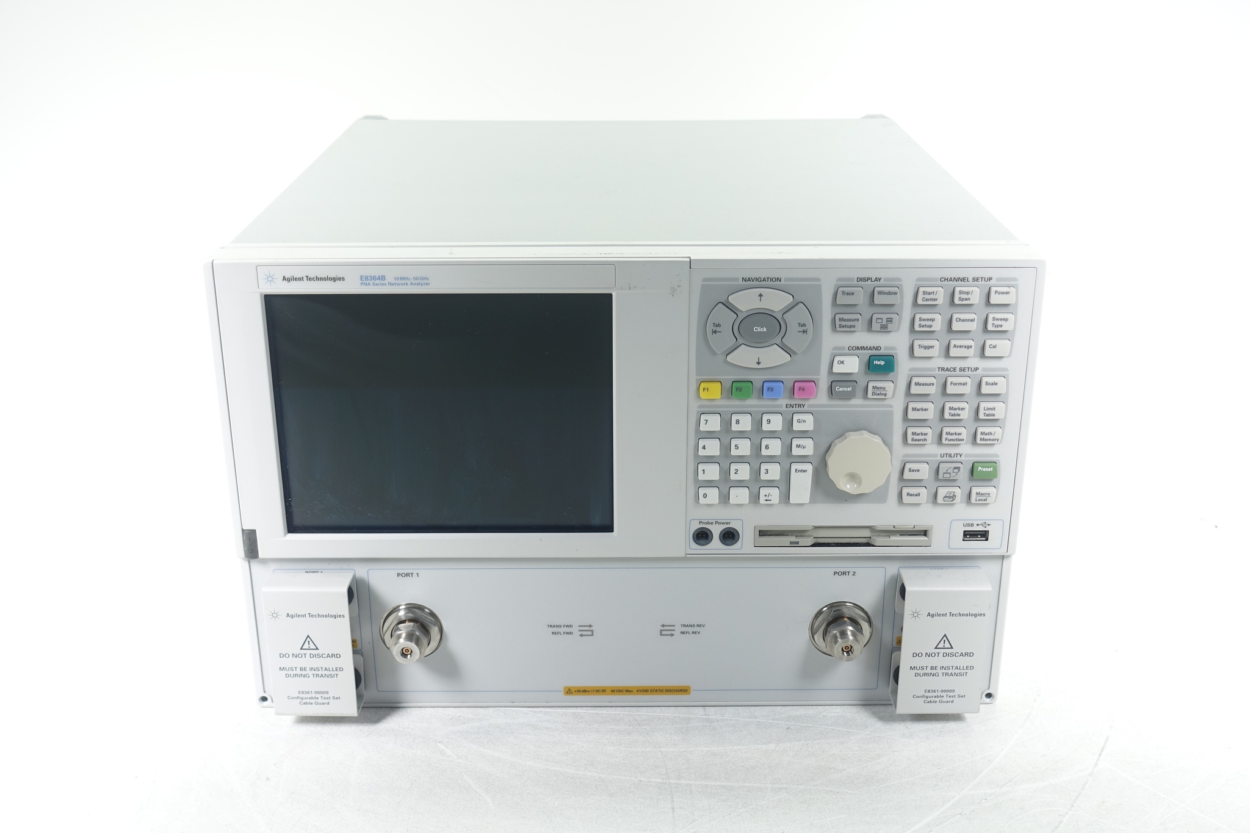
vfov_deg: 31.9
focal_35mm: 42
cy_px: 416
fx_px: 1458
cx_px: 625
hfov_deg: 46.4
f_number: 3.2
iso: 125
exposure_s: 1/80
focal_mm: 15.52
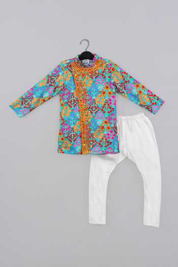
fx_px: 371
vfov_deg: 39.6
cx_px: 89
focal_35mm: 50
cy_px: 134
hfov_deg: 27.0
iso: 250
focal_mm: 50
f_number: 8
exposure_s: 1/100
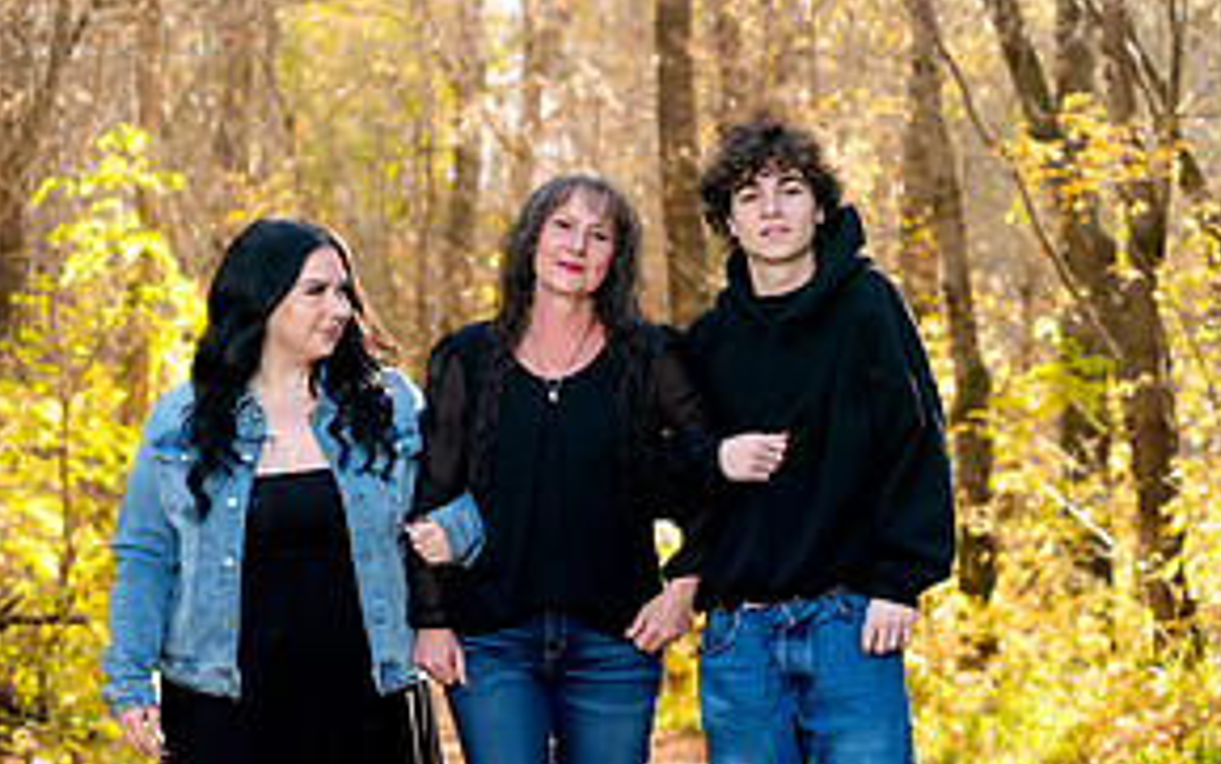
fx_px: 4195
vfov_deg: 10.4
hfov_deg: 16.5
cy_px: 662
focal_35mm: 126
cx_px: 503
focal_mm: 50
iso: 400
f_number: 3.5
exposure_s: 1/160
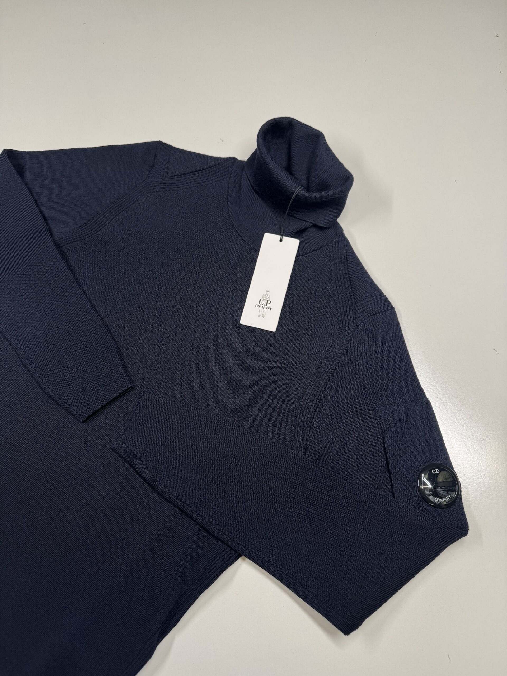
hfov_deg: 56.8
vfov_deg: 71.6
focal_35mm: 24
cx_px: 254
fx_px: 469
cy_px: 338
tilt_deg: -72.2
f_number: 1.78
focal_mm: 6.76
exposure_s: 1/121
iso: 64
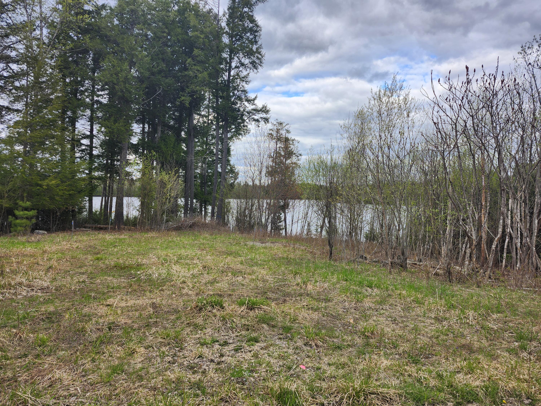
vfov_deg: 58.9
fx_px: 359
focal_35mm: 23
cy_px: 203
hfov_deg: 73.9
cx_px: 270
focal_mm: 5.54
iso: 25
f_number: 1.8
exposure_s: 1/388
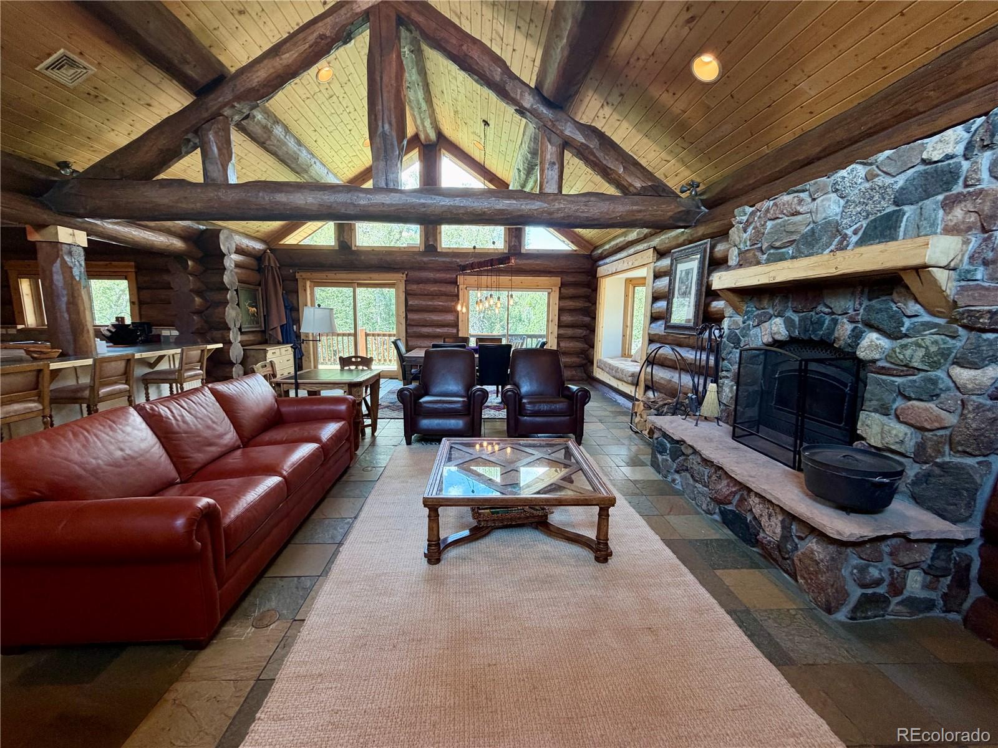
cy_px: 374
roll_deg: -0.8
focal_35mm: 14
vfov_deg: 85.7
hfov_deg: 102.1
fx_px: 404
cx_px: 499
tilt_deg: -8.8
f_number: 2.2
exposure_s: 1/120
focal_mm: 2.22
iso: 160
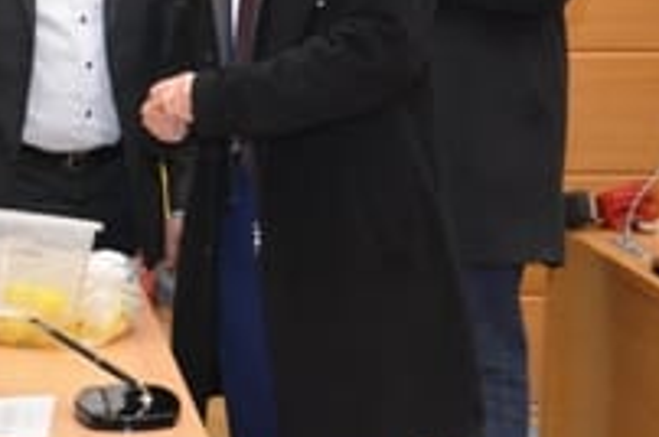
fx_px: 2167
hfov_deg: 17.1
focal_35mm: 119
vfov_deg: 11.5
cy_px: 232
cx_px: 69
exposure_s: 1/100
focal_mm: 25
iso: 1250
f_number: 4
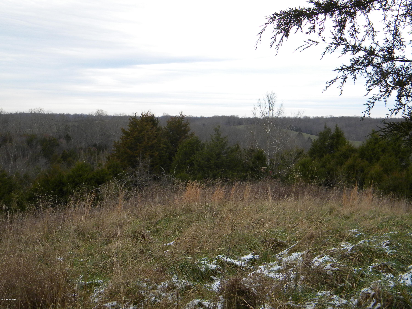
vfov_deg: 30.9
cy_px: 154
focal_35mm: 47
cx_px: 206
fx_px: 559
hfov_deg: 40.4
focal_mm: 8.6
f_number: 3.9
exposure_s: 1/502
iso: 217
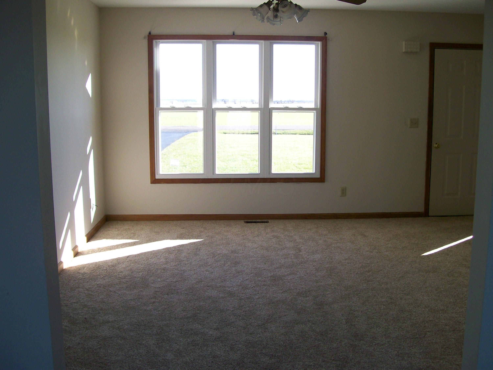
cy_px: 185
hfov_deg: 51.4
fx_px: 513
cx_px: 246
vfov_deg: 39.7
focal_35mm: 36
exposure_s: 1/153
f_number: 2.7
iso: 80
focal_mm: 6
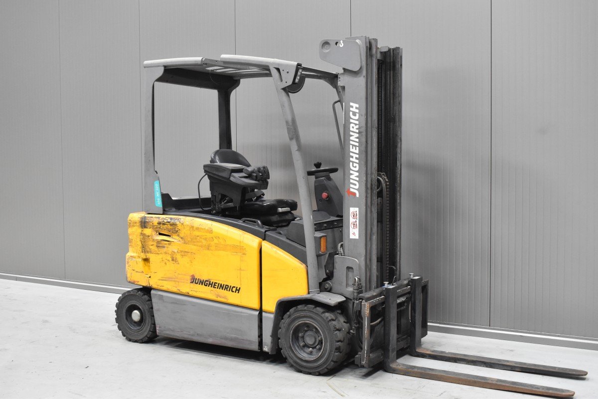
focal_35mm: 42
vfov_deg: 31.9
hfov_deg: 46.4
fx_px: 698
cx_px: 299
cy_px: 200
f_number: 5.6
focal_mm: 28
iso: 1600
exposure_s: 1/30
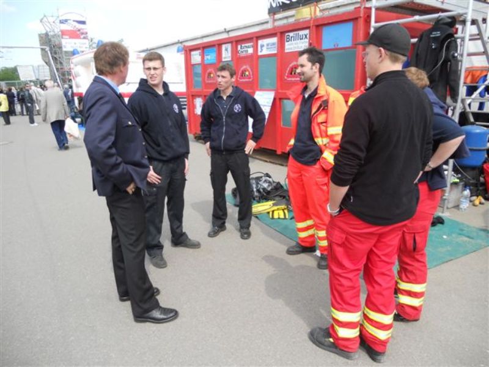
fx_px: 381
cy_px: 184
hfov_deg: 65.3
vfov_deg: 51.4
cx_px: 244
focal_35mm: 27
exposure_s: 1/320
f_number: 3.2
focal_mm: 4.9
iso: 80
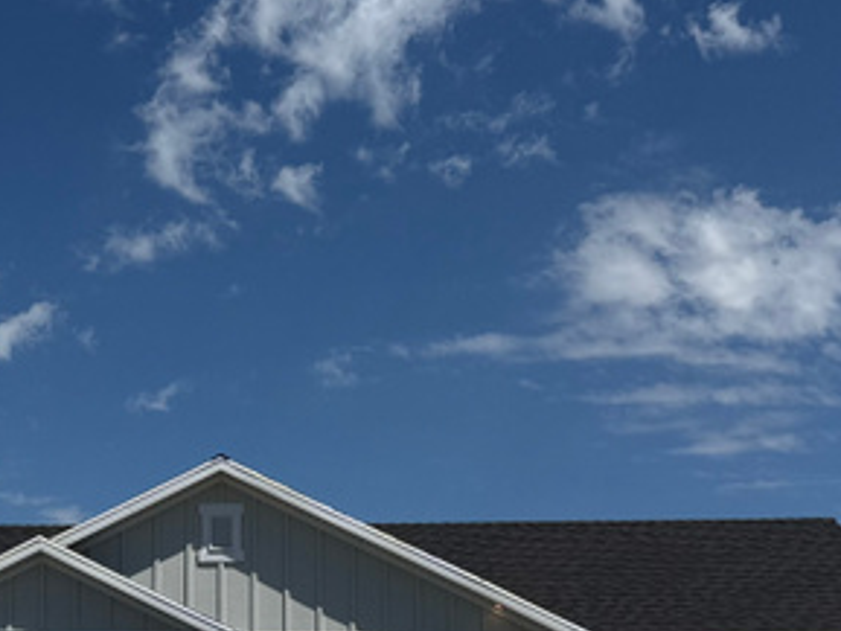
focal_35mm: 85
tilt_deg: +5.9
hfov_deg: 22.6
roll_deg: -0.8
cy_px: 718
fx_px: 2066
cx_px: 143
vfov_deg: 16.8
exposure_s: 1/11905
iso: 80
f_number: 1.78
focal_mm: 6.76
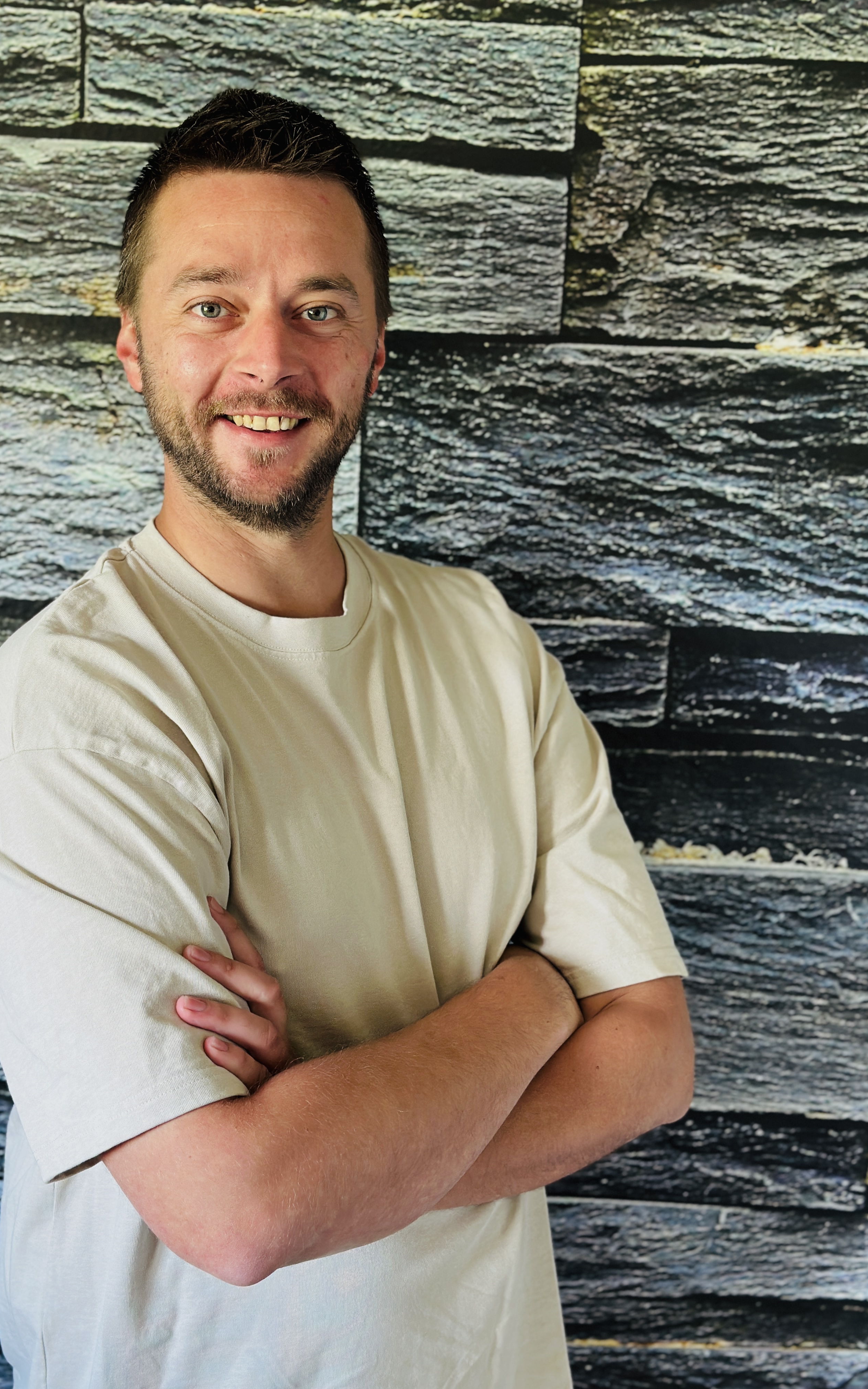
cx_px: 372
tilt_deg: -11.0
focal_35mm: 51
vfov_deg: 39.6
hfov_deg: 25.3
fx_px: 1931
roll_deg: -1.6
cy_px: 695
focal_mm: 6.86
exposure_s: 1/60
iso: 200
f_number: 1.78
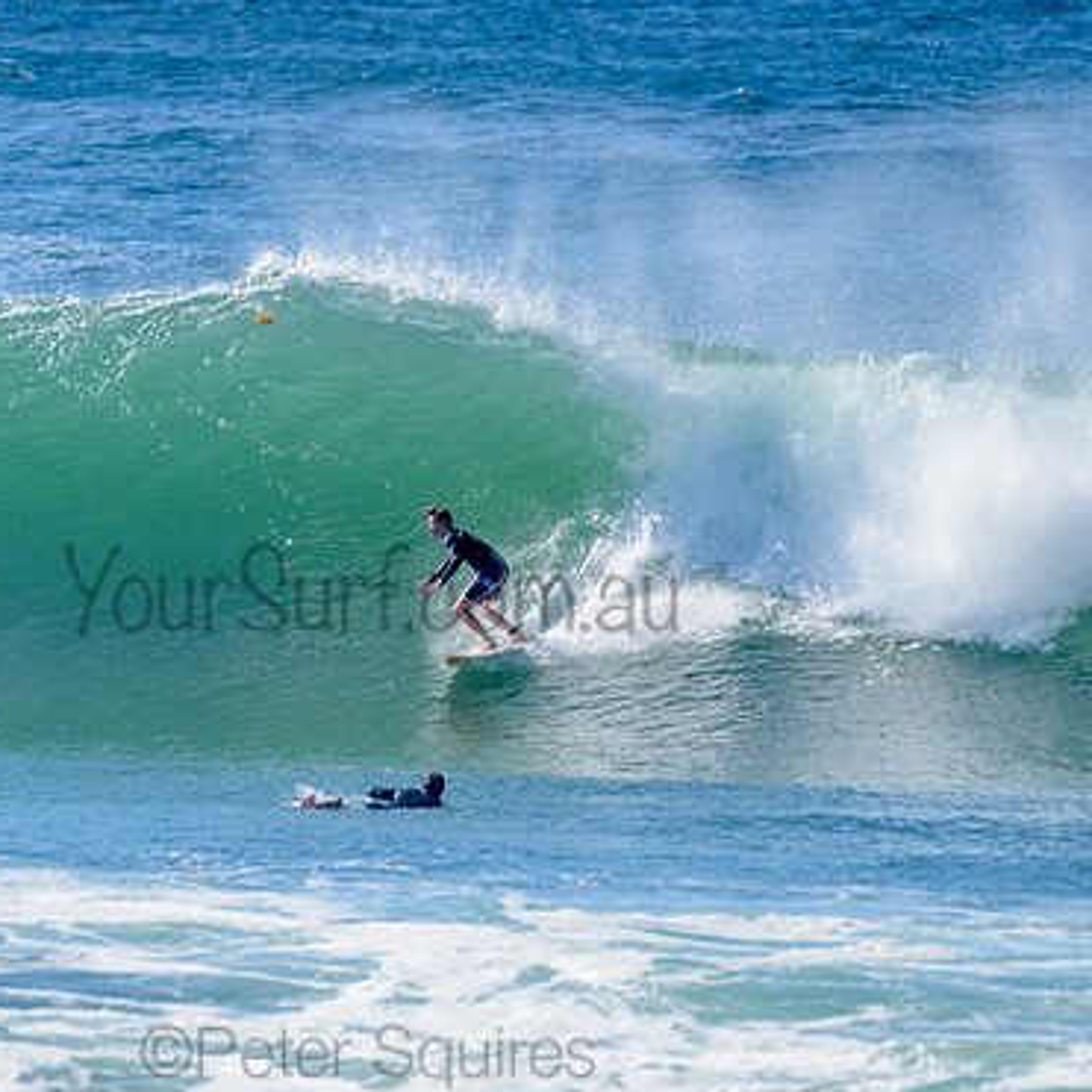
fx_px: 26232
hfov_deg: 2.4
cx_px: 451
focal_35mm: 735
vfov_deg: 2.4
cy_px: 516
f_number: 5.6
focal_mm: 500
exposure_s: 1/2000
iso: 220
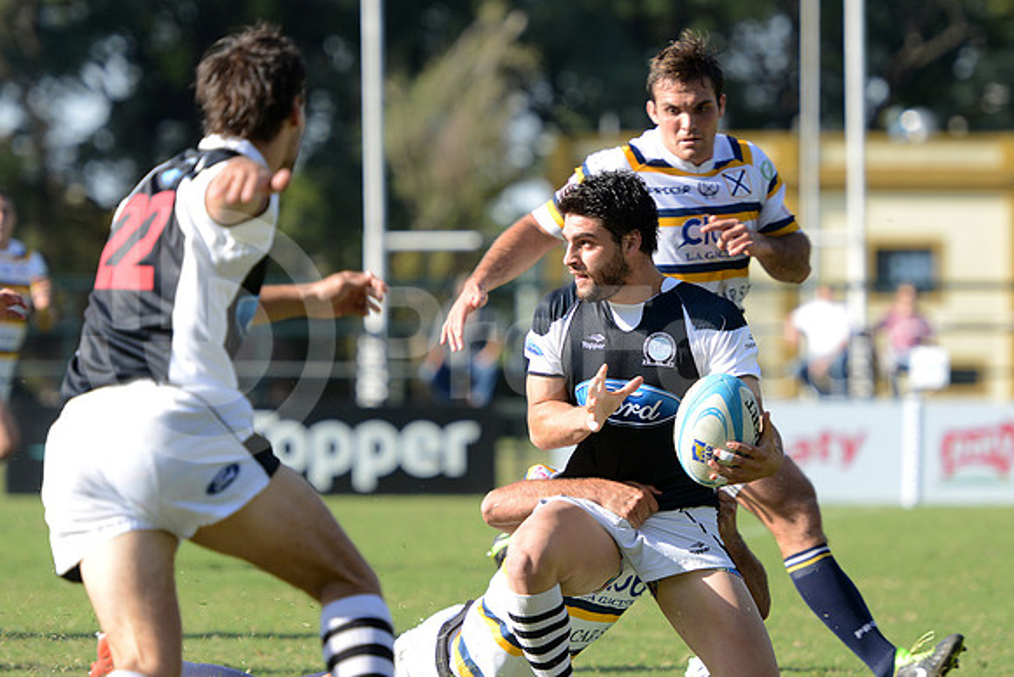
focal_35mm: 220
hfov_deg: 9.4
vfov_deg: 6.2
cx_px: 507
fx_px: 6198
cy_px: 338
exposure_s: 1/500
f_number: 4
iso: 250
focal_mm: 220
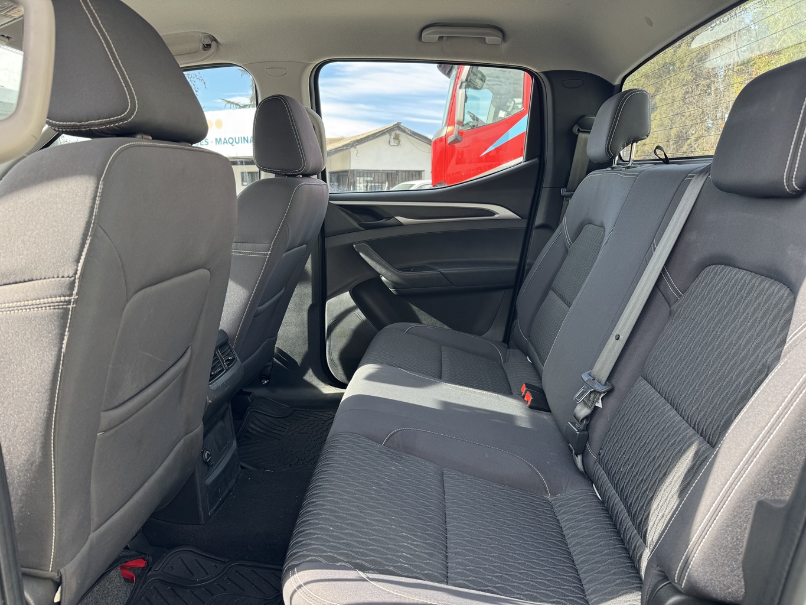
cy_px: 302
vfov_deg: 56.8
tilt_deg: -10.3
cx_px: 403
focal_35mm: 24
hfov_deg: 71.6
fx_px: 559
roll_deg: +0.0
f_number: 1.78
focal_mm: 6.76
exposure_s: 1/227
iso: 80
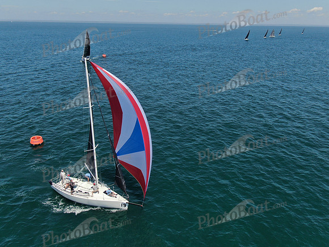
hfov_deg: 61.7
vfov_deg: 48.2
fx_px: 276
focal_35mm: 29
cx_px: 164
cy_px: 124
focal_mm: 5
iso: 100
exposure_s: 1/1600
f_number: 3
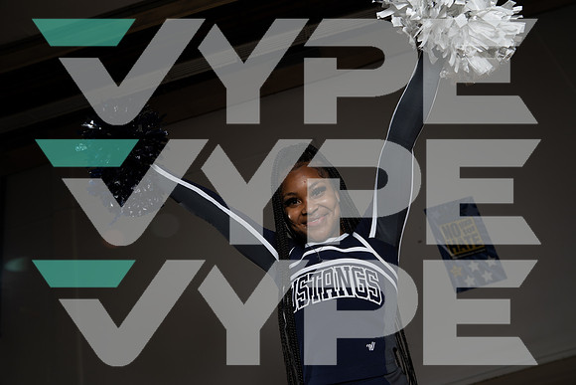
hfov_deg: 73.7
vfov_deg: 53.2
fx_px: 384
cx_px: 288
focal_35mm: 24
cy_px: 192
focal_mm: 24
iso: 100
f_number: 4.5
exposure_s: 1/250
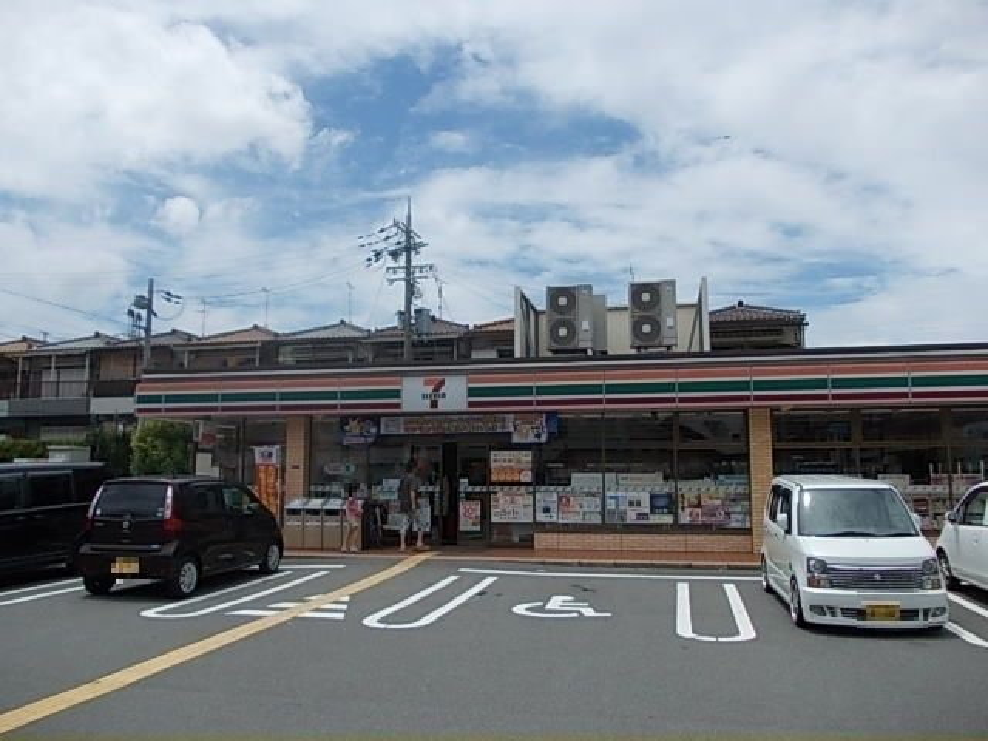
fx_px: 799
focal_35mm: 28
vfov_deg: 49.7
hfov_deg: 63.4
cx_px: 494
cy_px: 370
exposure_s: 1/800
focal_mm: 4
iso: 80
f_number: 5.4
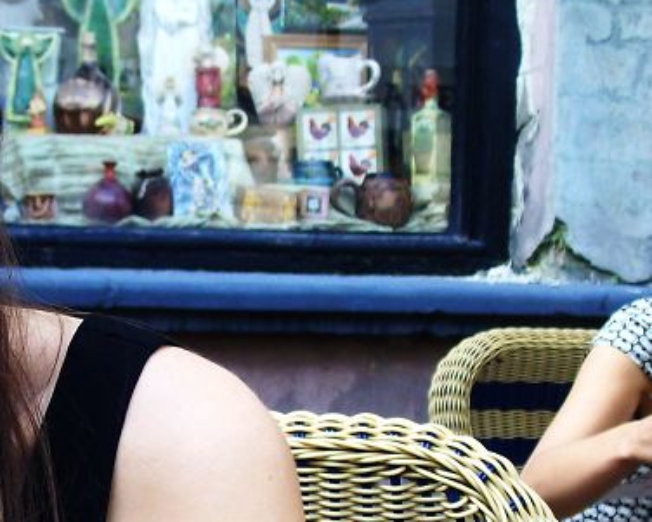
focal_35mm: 128
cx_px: -69
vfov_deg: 12.0
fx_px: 2471
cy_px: 418
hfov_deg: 14.7
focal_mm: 9.4
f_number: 3.4
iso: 80
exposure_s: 1/63.5
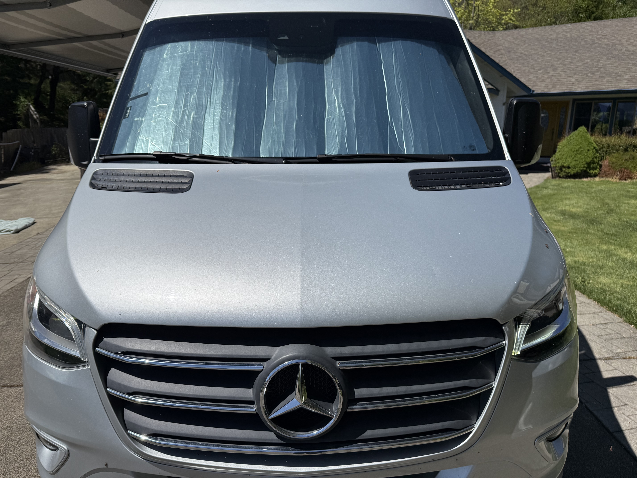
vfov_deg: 56.8
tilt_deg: -13.4
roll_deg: -0.3
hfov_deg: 71.6
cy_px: 239
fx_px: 442
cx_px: 318
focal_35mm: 24
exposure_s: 1/14286
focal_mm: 6.76
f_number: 1.78
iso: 100
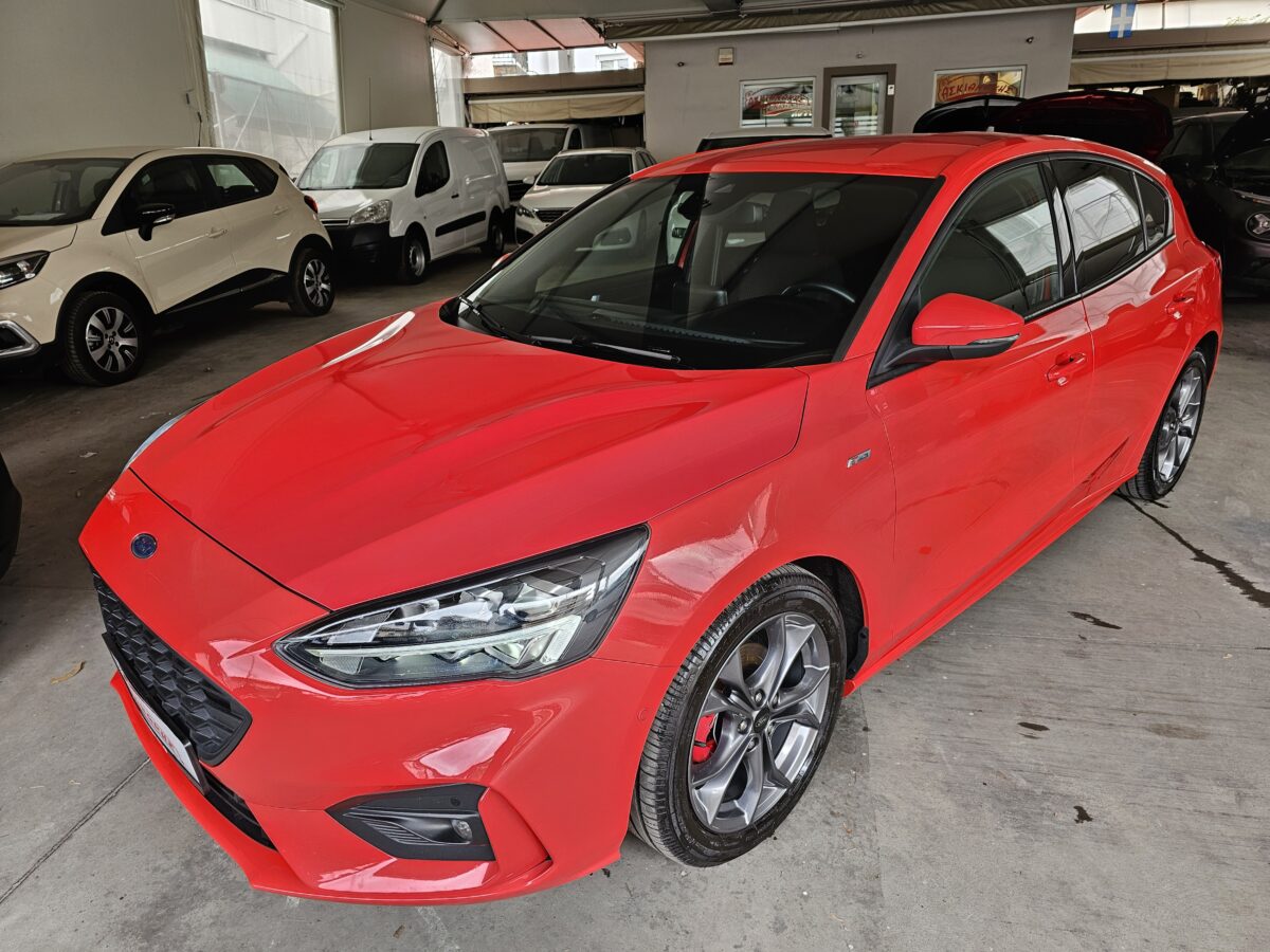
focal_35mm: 23
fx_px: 844
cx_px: 635
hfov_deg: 73.9
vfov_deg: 58.9
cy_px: 476
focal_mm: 6.3
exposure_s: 1/50
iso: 32
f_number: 1.7
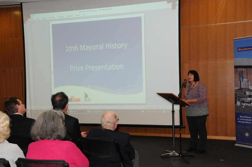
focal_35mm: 52
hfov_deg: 37.9
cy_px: 84
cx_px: 126
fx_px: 367
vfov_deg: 25.7
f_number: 9
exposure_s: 1/30
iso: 2000
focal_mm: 35
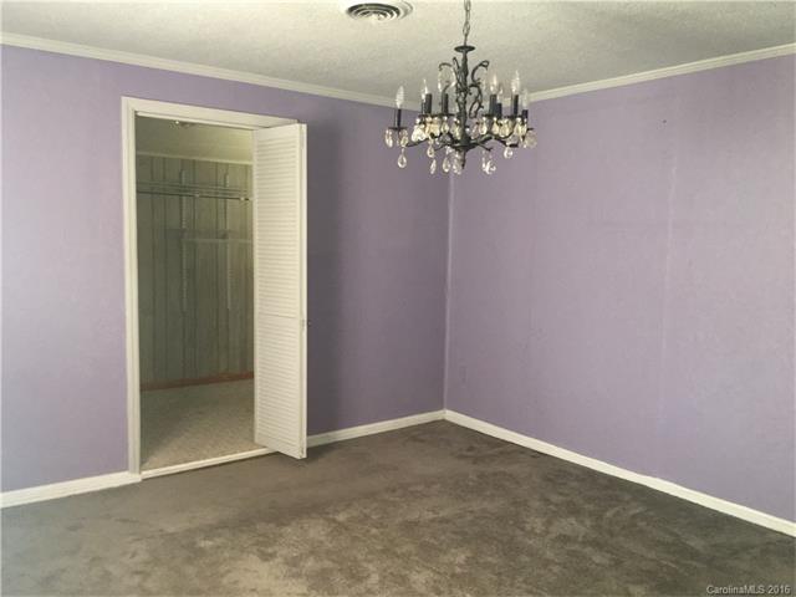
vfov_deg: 48.2
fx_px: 667
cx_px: 398
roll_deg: -0.8
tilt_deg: -4.4
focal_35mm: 29
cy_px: 298
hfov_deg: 61.7
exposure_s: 1/16
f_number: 2.2
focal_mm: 4.15
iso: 160
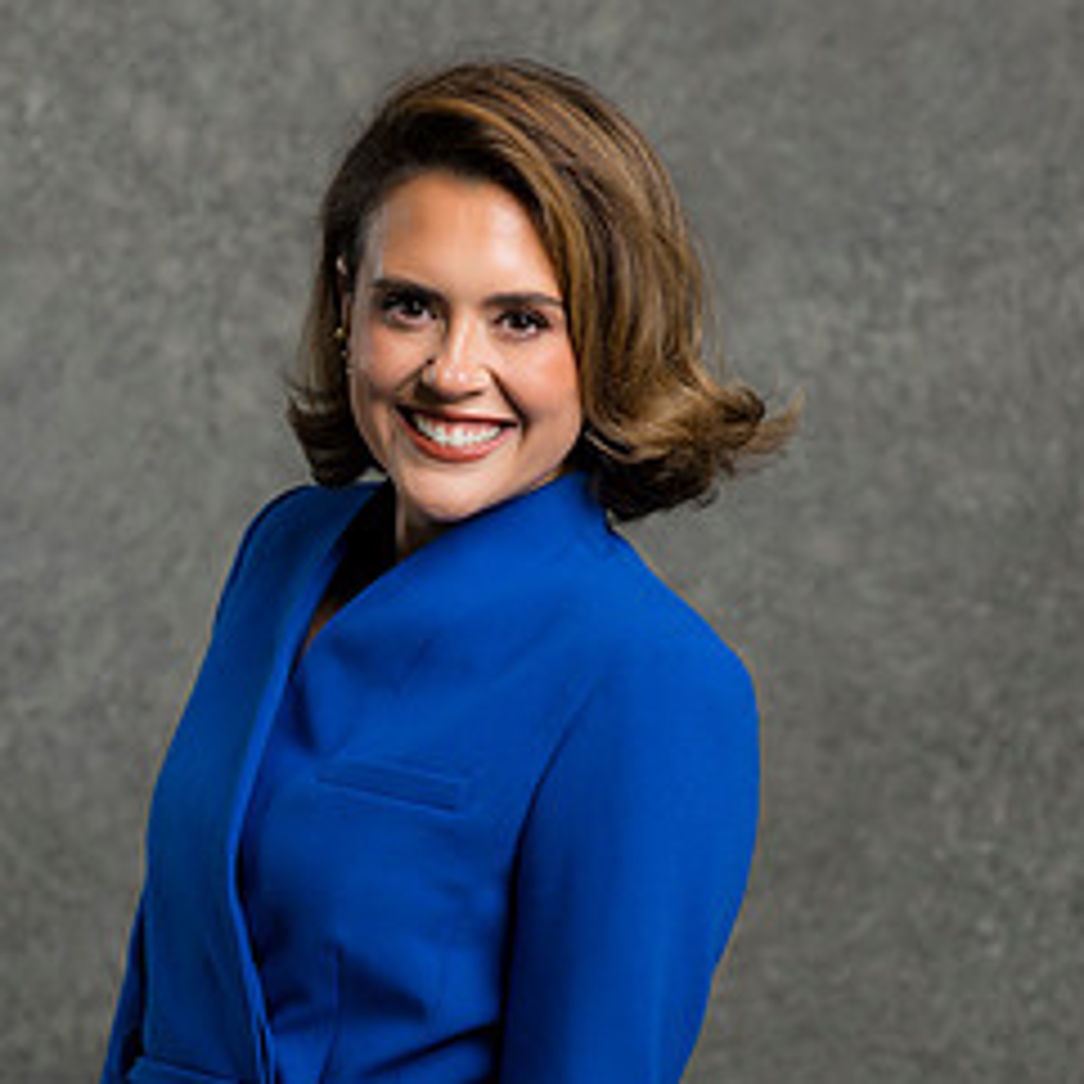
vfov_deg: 12.9
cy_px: 751
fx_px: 4783
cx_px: 517
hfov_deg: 12.9
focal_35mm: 135
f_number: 5
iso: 125
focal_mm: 85
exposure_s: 1/200
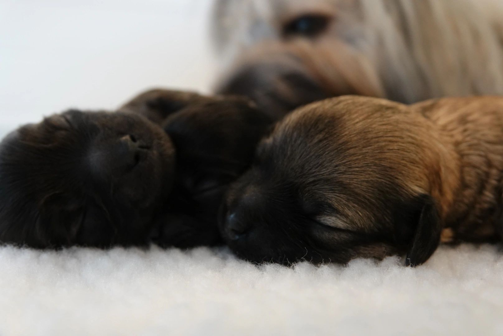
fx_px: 461
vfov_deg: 40.0
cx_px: 252
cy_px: 168
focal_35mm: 33
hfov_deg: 57.2
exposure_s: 1/10
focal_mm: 12.04
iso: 800
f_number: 2.8
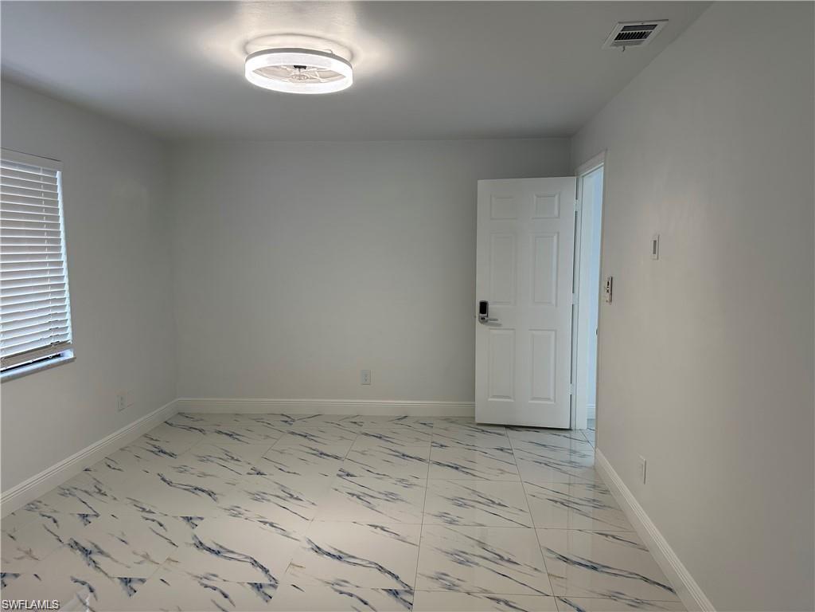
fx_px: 565
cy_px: 306
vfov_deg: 56.8
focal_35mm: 24
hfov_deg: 71.6
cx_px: 408
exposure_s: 1/162
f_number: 1.78
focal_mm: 6.86
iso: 100
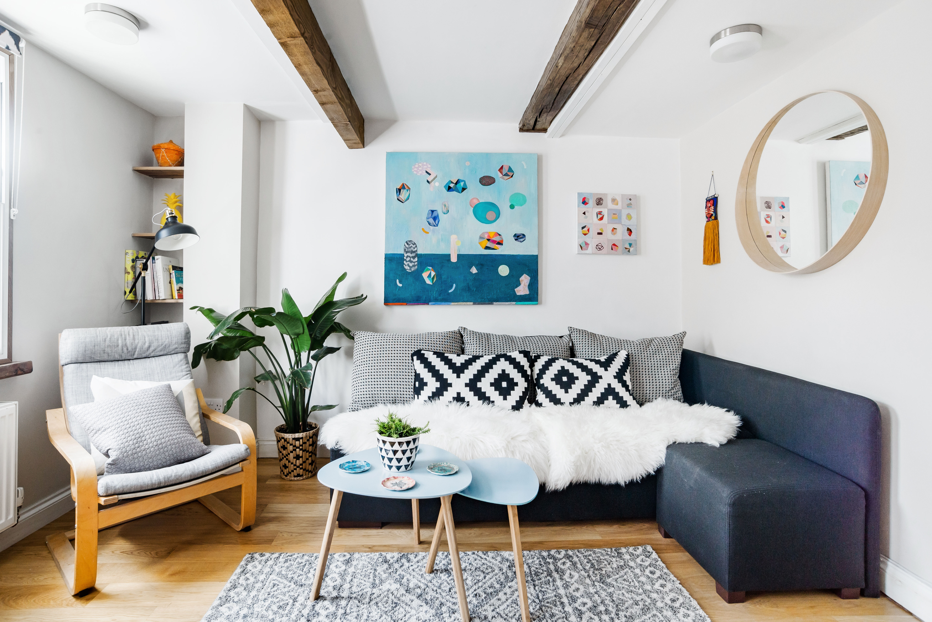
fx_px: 466
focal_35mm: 18
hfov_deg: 90.0
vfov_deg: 67.4
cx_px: 466
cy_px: 311
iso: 640
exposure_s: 1/60
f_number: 10
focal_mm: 18
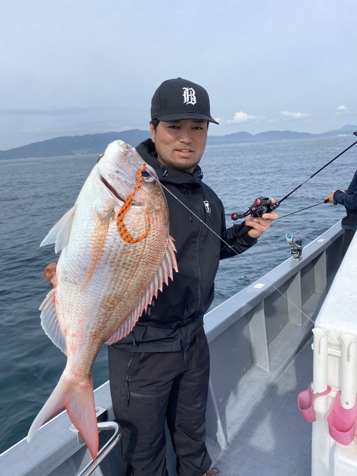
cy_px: 238
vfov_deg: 67.3
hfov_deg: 53.1
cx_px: 178
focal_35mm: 26
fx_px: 358
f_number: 1.8
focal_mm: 4.25
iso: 32
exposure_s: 1/2625
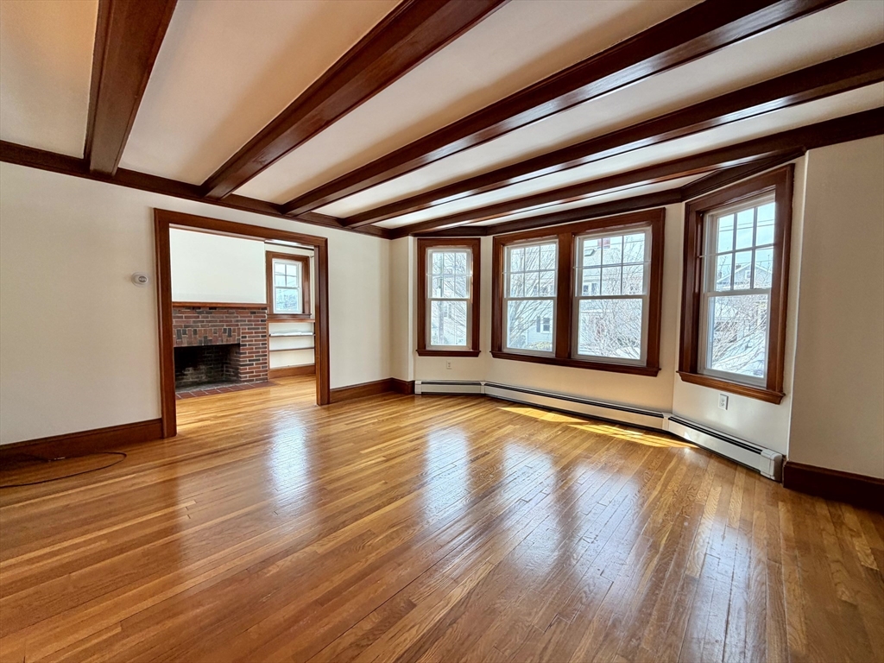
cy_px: 332
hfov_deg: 102.1
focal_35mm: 14
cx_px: 442
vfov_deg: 85.7
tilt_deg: -3.4
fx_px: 358
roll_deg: -0.3
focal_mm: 2.22
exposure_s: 1/121
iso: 50
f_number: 2.2
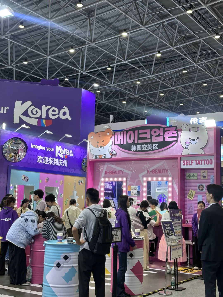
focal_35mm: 48
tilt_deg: +8.4
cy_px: 148
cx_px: 112
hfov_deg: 30.3
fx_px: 412
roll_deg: -2.4
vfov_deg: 39.7
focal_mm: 6.86
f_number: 1.78
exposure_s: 1/50
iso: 50
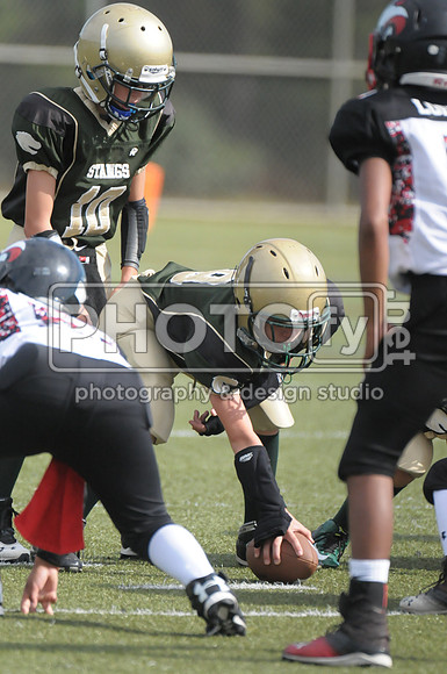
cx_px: 224
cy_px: 337
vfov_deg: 3.4
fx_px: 11208
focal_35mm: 600
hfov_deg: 2.3
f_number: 4
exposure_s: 1/6400
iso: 1600
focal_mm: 400
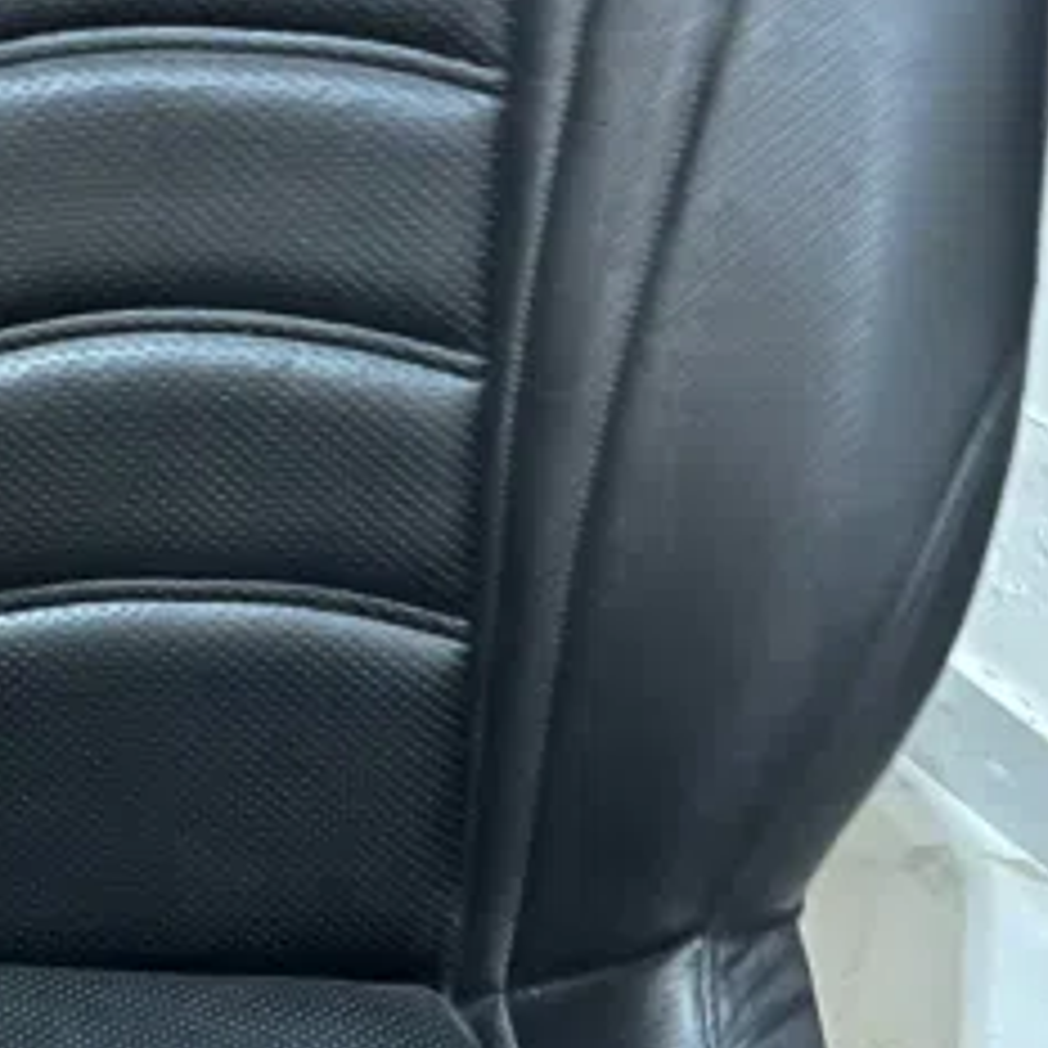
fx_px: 2158
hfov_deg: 25.7
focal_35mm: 63
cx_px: -40
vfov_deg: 27.3
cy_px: 553
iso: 640
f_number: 1.5
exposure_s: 1/33
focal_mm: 5.7
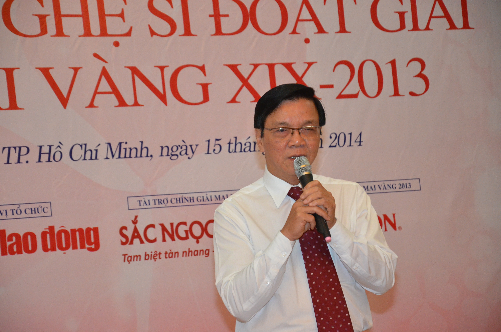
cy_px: 166
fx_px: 1875
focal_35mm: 135
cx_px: 250
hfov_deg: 15.2
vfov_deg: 10.1
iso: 2500
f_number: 5.6
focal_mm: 90
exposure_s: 1/100
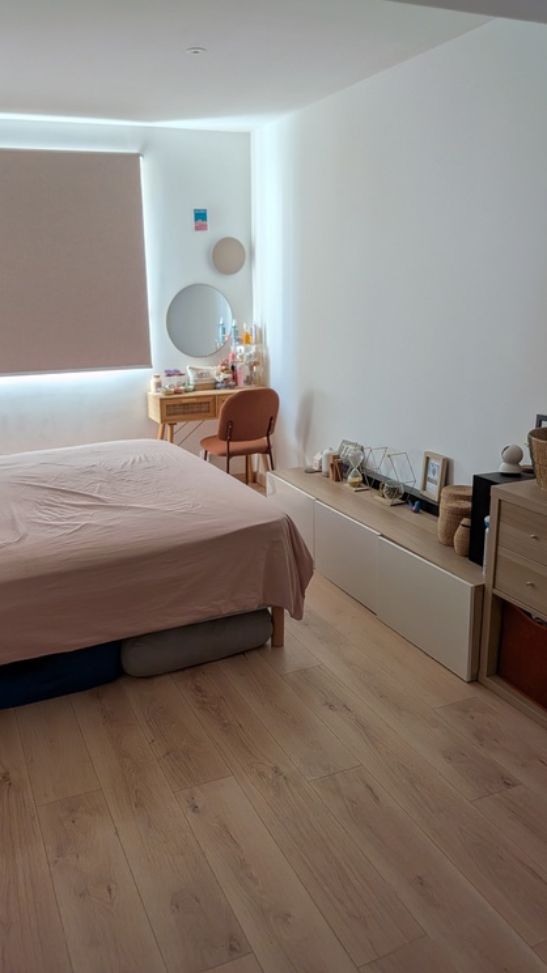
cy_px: 473
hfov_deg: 42.8
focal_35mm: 27
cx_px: 243
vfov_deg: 69.9
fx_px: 697
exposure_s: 1/43.6
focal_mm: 4.53
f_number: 1.7
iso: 41
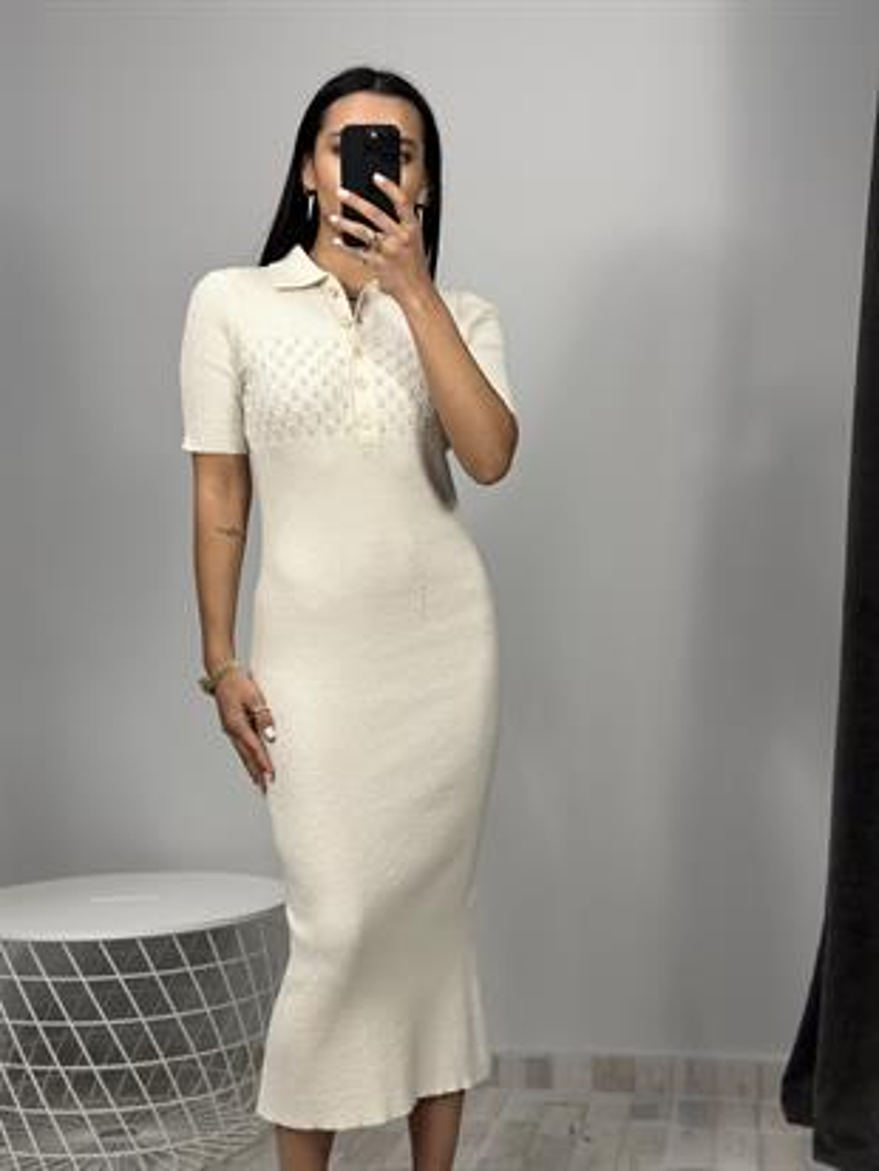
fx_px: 1624
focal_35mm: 48
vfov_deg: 39.6
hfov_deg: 30.3
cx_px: 440
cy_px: 586
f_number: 1.78
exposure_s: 1/100
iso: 80
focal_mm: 6.86
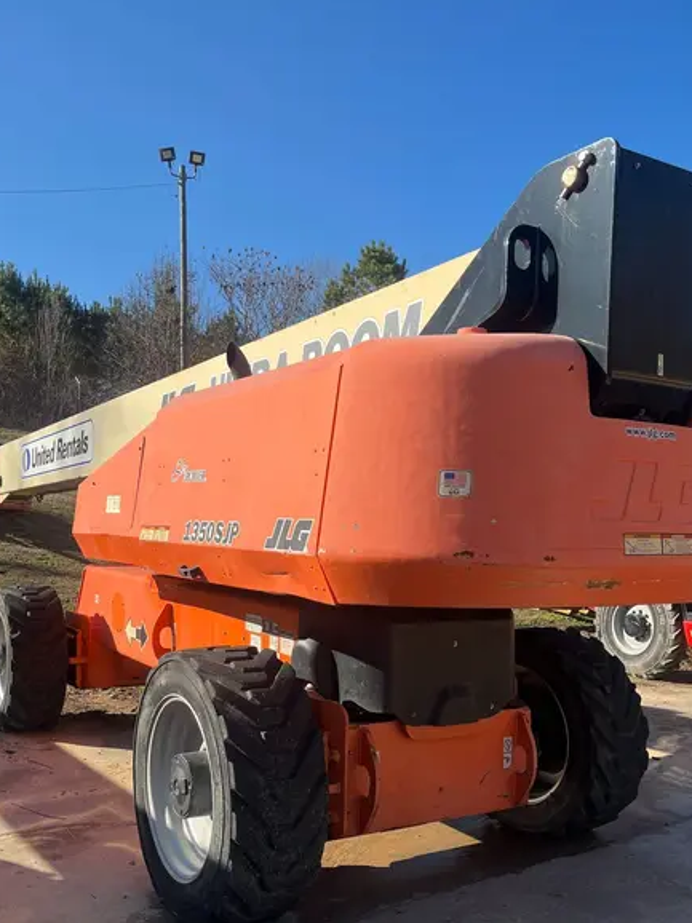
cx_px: 329
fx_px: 880
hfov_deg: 42.9
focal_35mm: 33
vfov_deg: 55.1
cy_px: 544
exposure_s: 1/2222
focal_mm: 5.1
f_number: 1.6
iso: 50
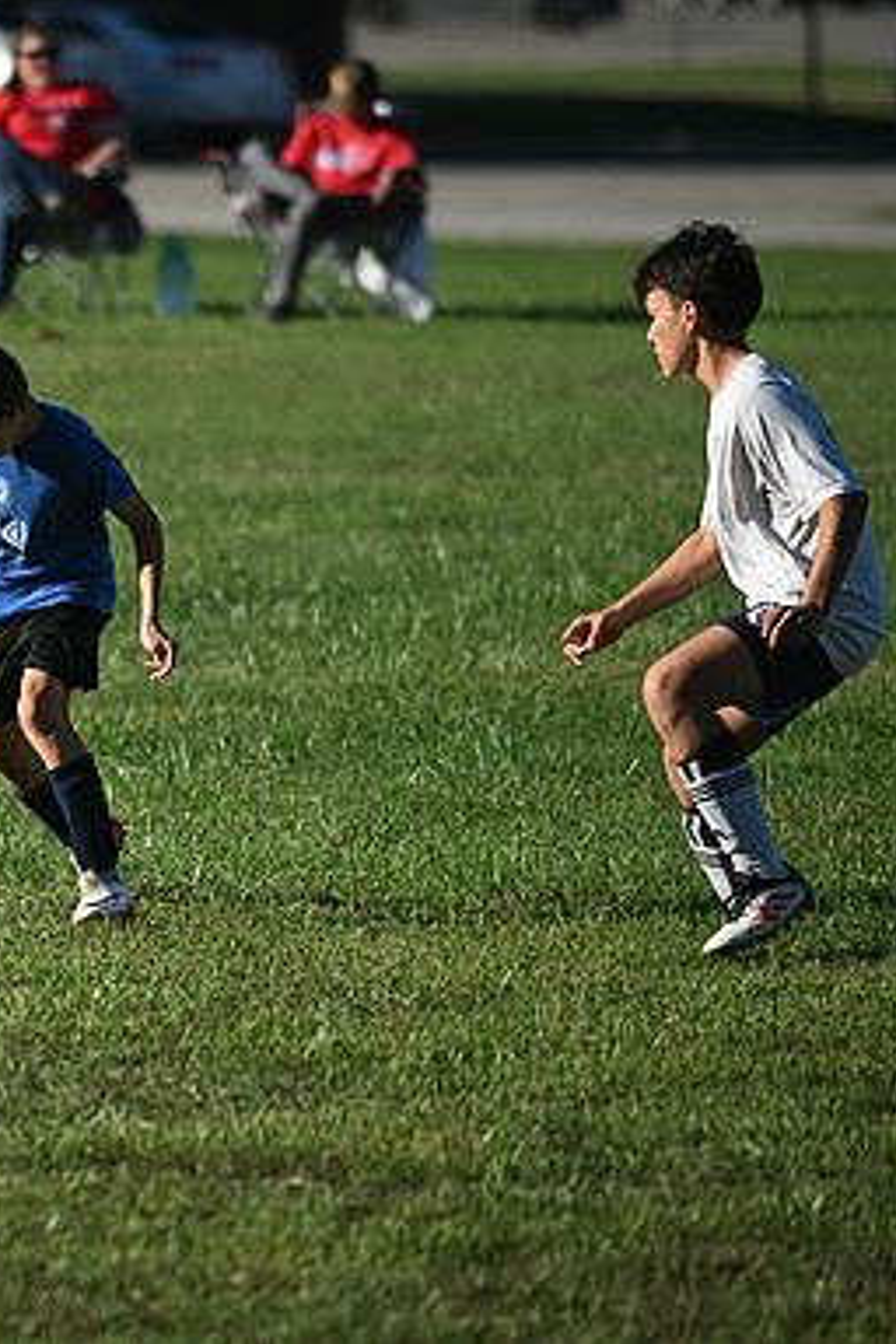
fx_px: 16911
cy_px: 670
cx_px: 38
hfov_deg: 3.0
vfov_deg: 4.6
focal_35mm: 453
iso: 320
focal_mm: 300
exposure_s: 1/3200
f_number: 4
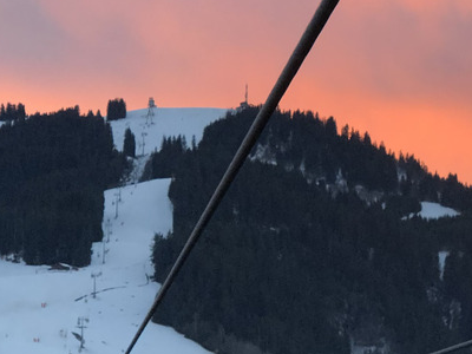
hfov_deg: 12.5
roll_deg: -0.1
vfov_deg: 9.5
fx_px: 2127
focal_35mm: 156
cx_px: 447
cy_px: 194
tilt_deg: +7.1
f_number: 2.4
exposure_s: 1/50
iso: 32
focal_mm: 6
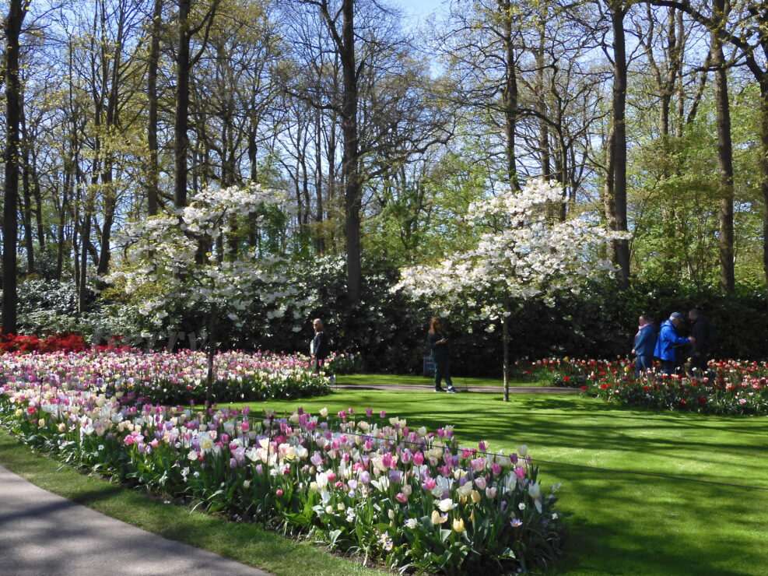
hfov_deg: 52.6
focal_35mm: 35
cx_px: 384
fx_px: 776
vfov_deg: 40.7
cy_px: 288
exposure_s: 1/400
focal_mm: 6.2
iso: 100
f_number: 4
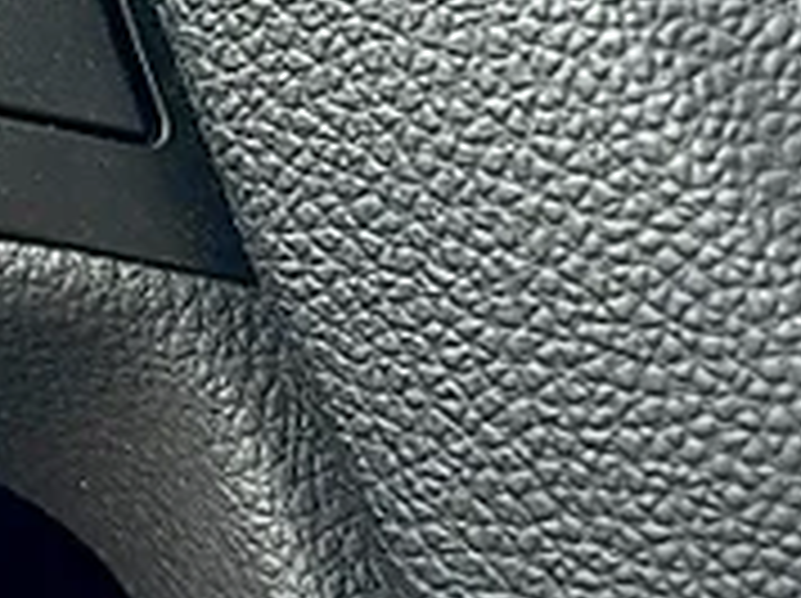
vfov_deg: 7.7
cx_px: -612
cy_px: -380
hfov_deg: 10.0
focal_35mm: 189
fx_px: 4367
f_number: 1.78
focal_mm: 6.86
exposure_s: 1/121
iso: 50
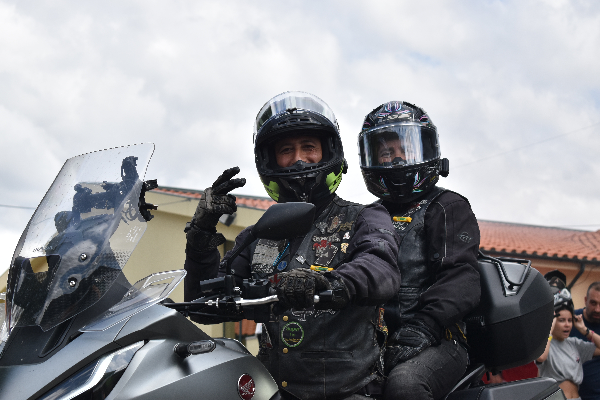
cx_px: 300
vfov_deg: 16.6
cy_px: 200
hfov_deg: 24.6
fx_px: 1375
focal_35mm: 82
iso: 400
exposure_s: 1/1250
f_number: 5.6
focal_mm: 55
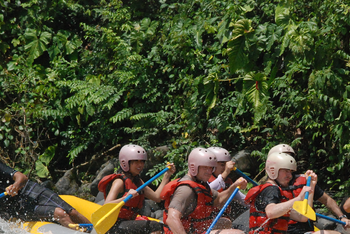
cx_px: 251
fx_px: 2687
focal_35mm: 276
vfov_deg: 5.0
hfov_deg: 7.4
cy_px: 238
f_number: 9
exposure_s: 1/2500
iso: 1250
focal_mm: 90
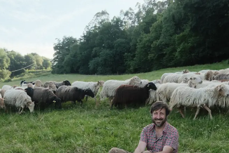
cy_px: 149
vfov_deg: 28.2
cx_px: 109
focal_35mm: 45
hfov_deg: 43.6
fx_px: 286
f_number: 4.5
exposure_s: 1/170
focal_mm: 15
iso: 160
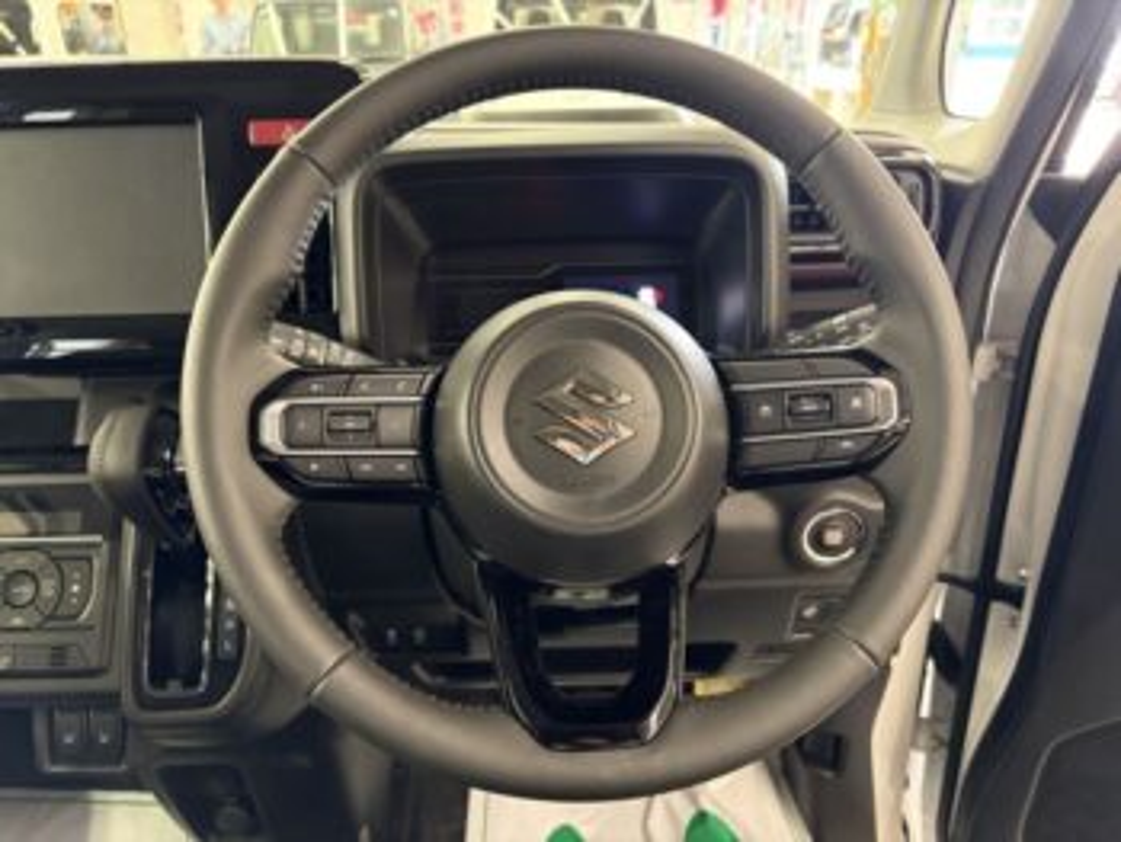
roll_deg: +1.4
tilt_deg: -22.6
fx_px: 843
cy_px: 421
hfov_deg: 67.3
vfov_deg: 53.1
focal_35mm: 26
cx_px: 560
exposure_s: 1/33
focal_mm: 5.96
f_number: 1.6
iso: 500
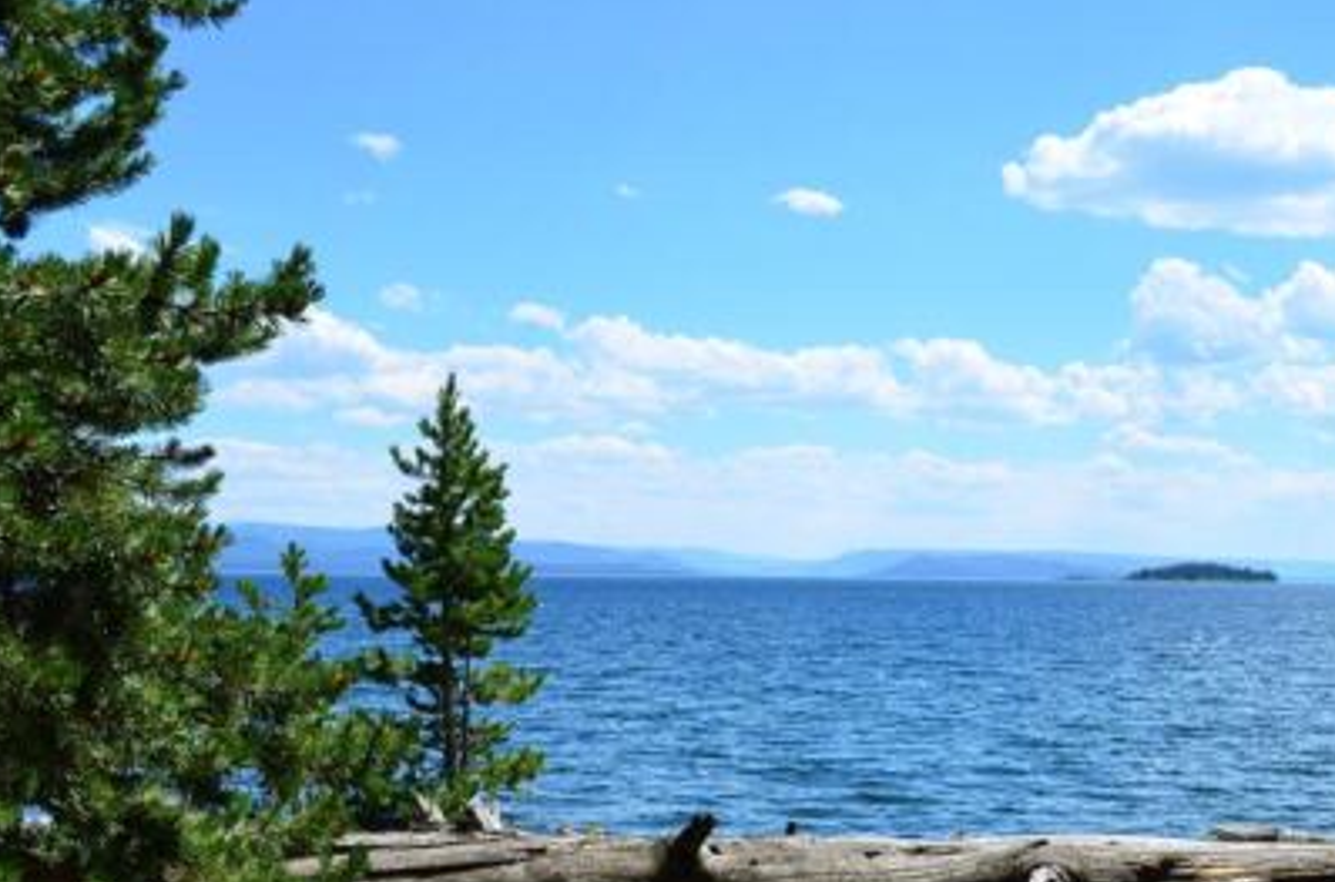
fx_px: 1960
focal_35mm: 53
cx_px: 949
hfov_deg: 37.0
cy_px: 672
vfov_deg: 25.0
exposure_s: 1/400
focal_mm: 22
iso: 200
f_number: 10
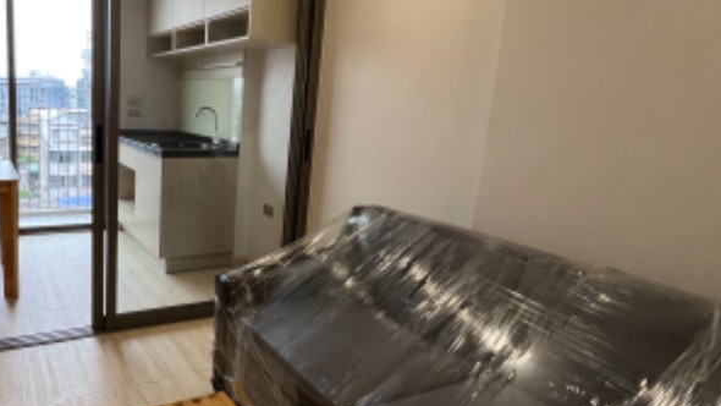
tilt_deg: -10.5
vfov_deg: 47.7
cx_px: 200
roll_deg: -3.5
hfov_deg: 72.2
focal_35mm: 24
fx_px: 459
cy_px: 194
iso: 160
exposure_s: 1/50
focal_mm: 1.57
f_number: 1.8
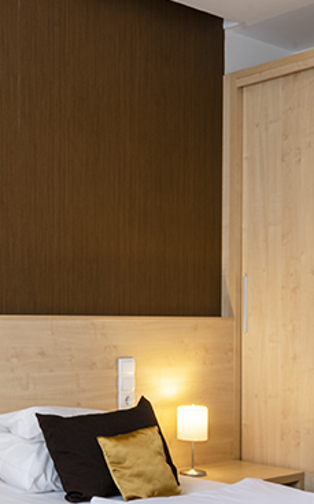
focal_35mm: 56
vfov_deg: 36.1
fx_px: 768
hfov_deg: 22.5
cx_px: 29
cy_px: 314
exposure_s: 1/1.67
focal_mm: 14
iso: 100
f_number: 22
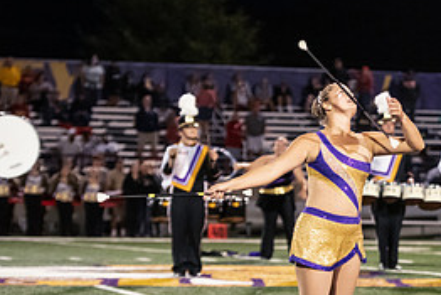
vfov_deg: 6.1
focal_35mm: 226
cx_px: 486
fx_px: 2770
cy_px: 195
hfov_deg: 9.0
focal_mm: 102
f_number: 3.2
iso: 5000
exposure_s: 1/500
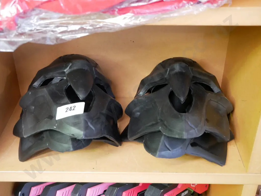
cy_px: 98
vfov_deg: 32.9
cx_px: 130
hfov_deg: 42.9
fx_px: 332
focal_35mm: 44
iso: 3200
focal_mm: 22
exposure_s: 1/15
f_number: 4.2
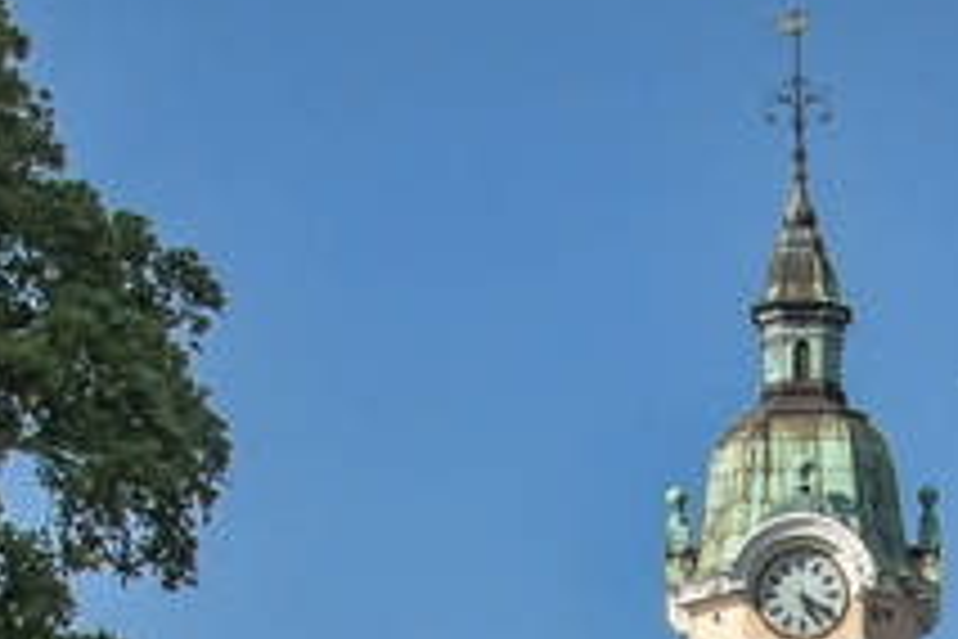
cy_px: 1458
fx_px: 5987
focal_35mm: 225
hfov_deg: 9.1
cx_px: 1007
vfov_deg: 5.9
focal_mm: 32
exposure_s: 1/400
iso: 400
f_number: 8
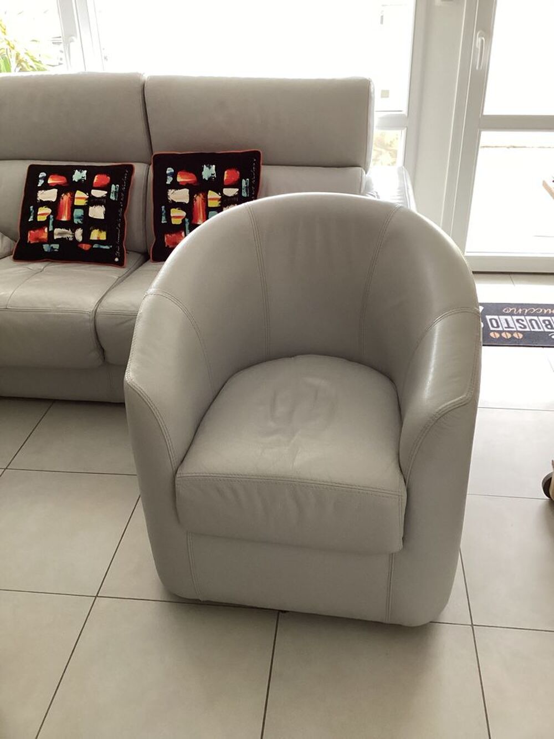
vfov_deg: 58.3
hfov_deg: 45.4
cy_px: 370
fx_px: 661
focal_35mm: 31
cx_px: 277
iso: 200
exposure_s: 1/60
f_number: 2.4
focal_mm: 3.3
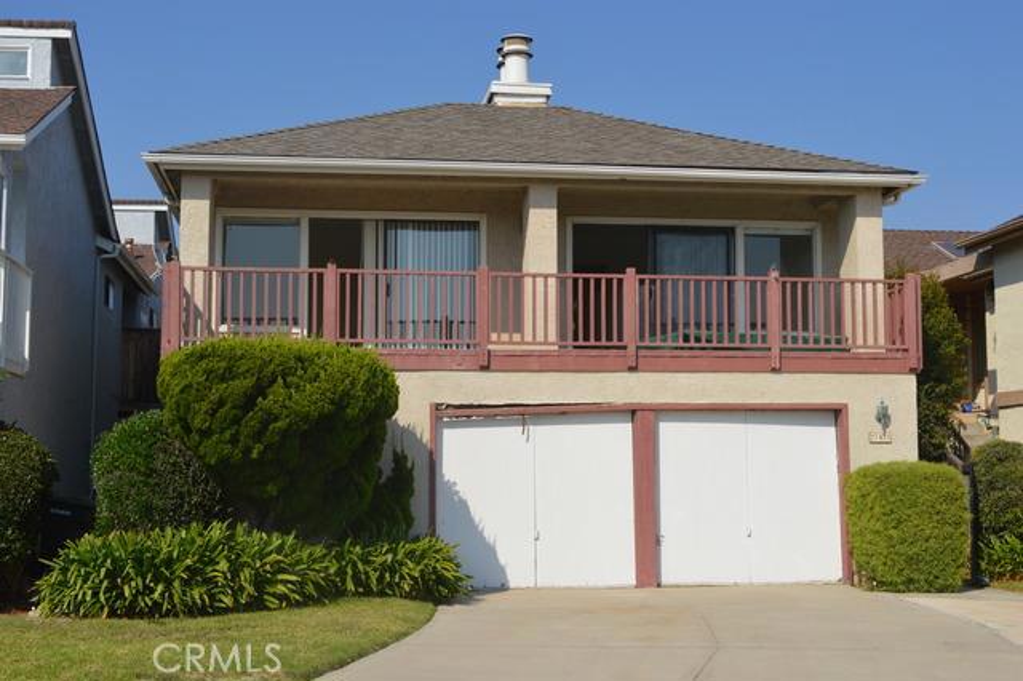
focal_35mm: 48
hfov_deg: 41.1
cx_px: 512
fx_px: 1363
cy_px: 340
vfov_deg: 28.0
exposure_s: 1/200
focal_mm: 32
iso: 100
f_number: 11
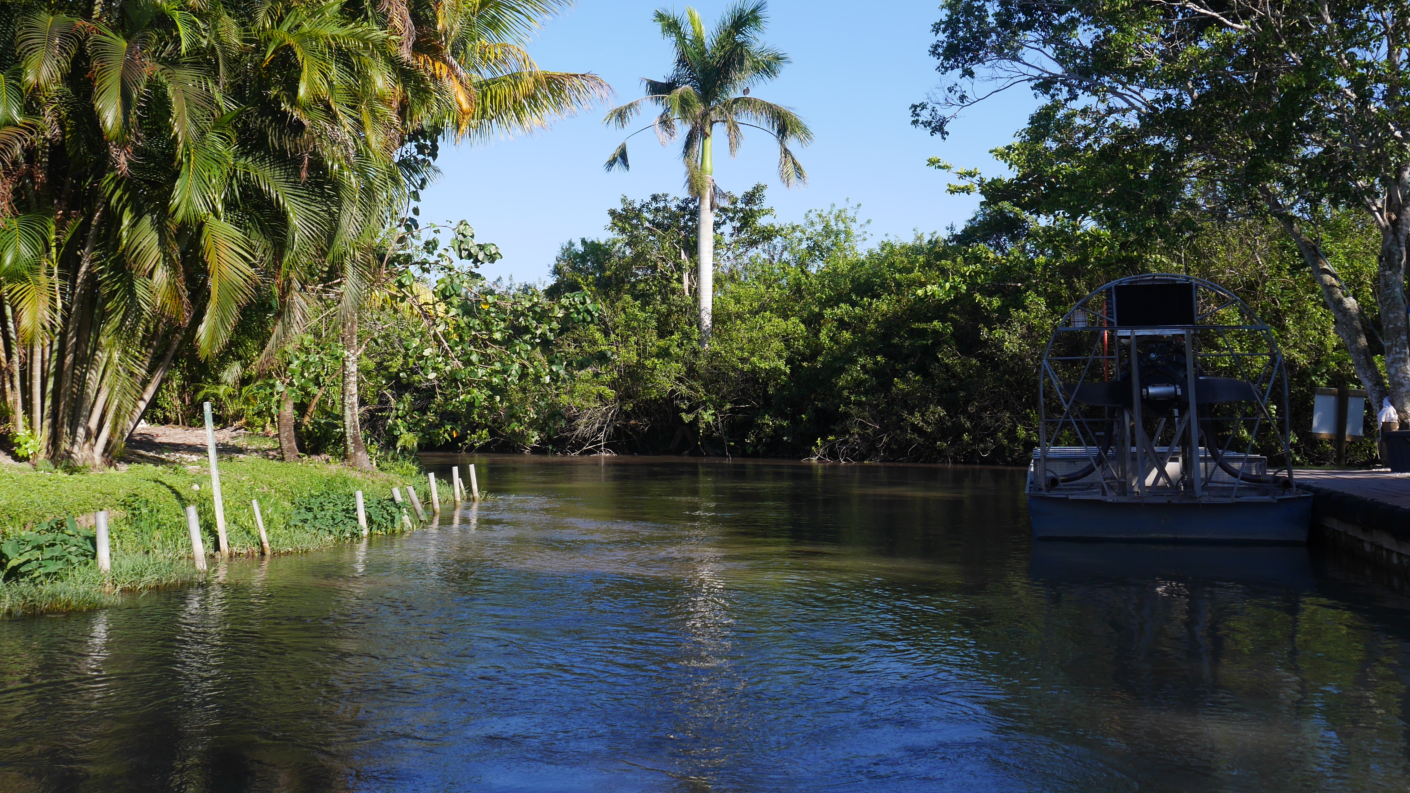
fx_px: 1234
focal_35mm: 33
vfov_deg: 35.4
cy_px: 286
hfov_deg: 59.5
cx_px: 706
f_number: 7.1
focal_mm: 15
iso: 200
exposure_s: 1/320
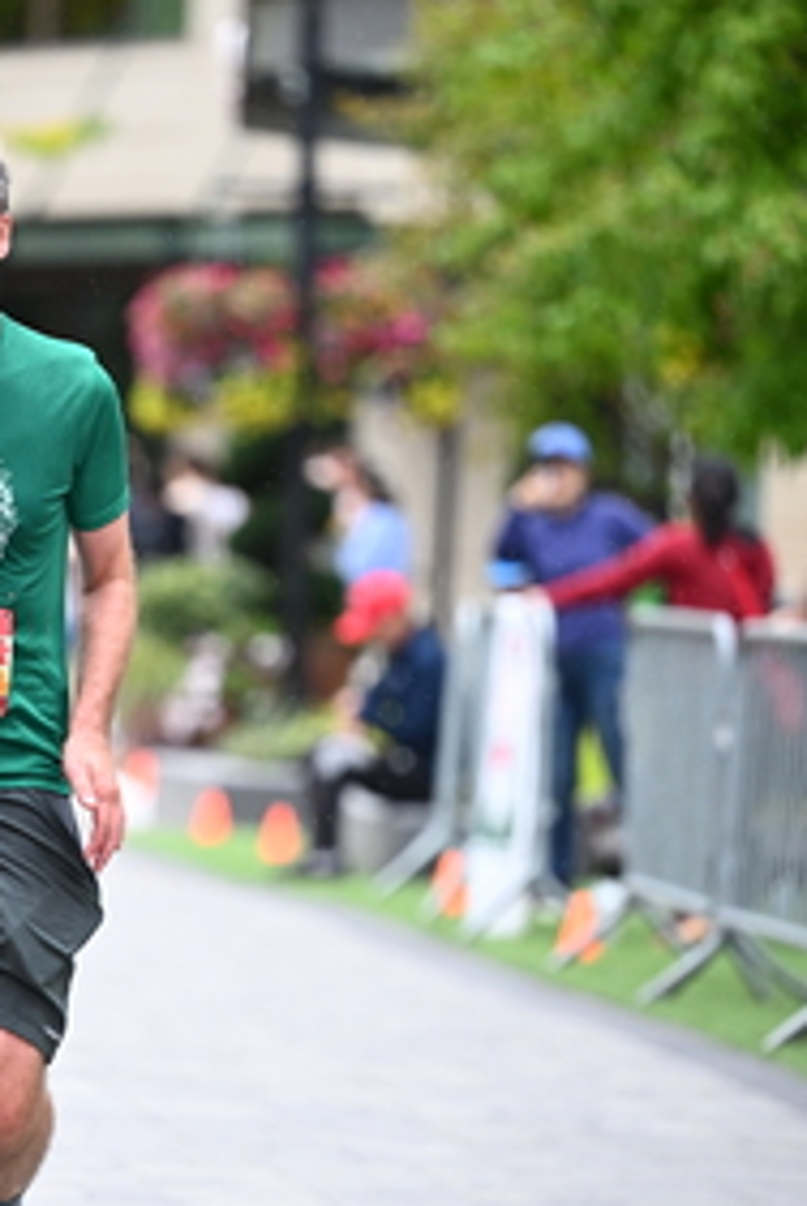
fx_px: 10498
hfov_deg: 4.4
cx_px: 41
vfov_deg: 6.6
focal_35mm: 313
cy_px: 790
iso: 1250
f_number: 2.8
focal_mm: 160
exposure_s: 1/1600
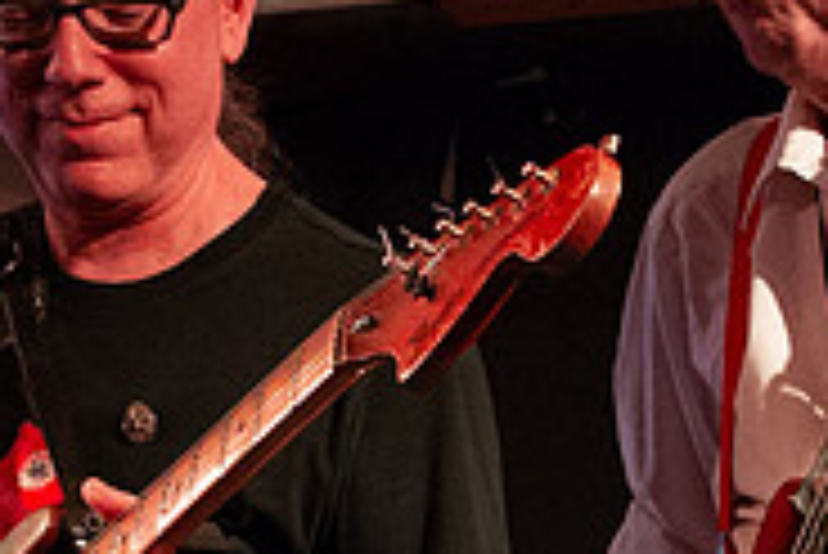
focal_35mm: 127
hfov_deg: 16.1
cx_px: 450
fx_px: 2923
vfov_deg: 10.5
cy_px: 825
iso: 6400
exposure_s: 1/50
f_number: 6.3
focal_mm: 24
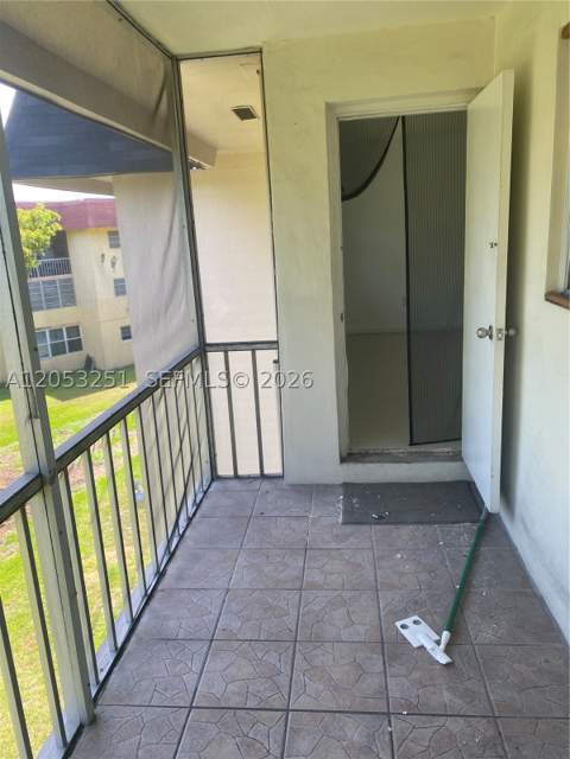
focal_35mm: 26
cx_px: 285
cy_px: 380
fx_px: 571
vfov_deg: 67.3
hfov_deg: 53.1
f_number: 1.8
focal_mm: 4.25
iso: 32
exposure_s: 1/152
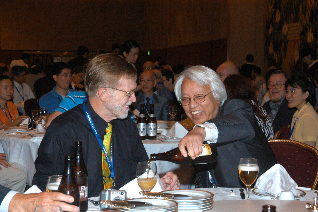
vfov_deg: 17.5
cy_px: 106
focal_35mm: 78
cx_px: 159
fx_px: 688
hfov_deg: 26.0
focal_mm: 52
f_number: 9.5
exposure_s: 1/45
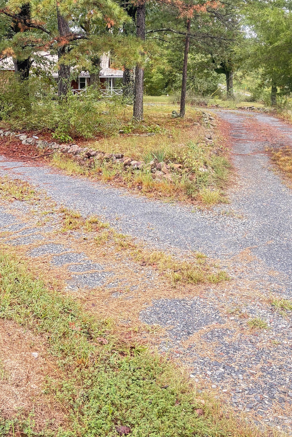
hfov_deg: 31.8
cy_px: 111
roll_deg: -0.2
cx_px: 123
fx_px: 511
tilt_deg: -6.1
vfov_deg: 44.9
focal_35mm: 42
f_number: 1.6
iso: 80
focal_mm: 5.96
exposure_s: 1/121
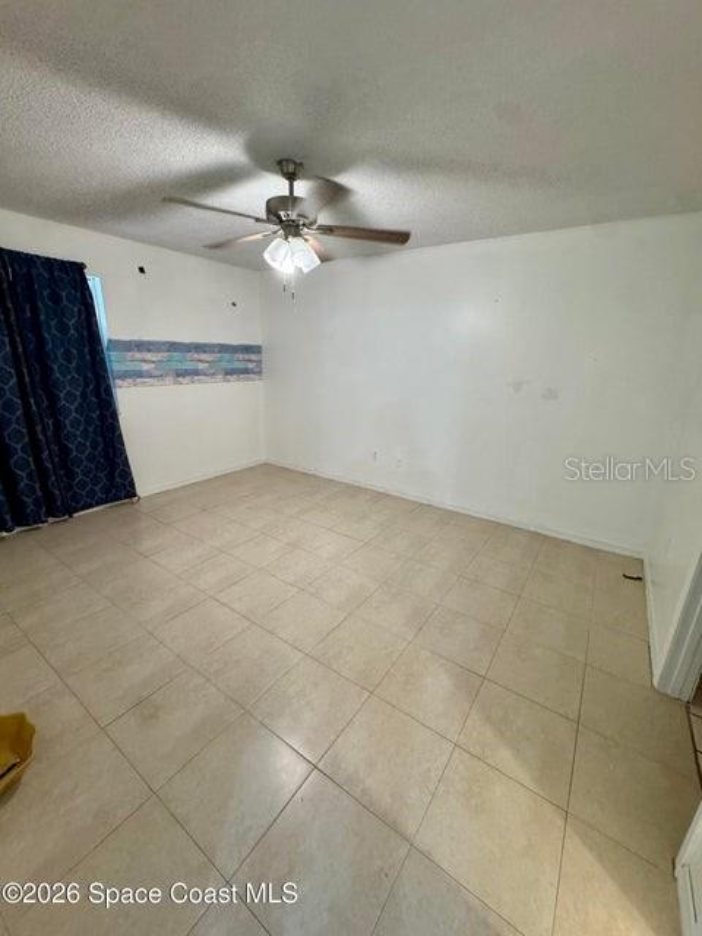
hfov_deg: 85.7
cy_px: 468
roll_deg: -1.7
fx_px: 379
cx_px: 351
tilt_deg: -15.9
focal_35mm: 14
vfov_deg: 102.1
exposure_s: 1/60
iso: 320
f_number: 2.2
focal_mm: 2.22
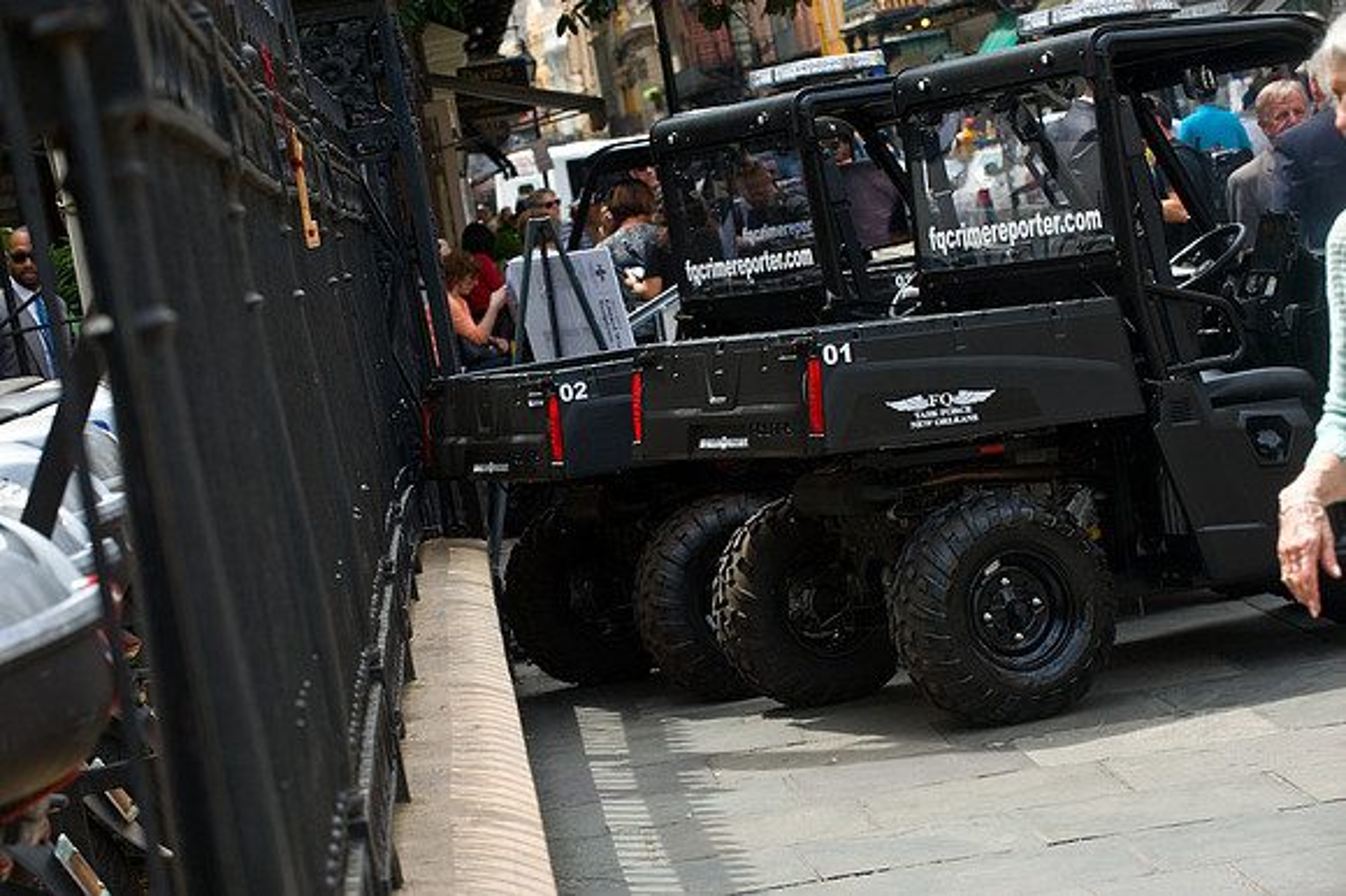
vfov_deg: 11.8
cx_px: 673
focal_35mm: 116
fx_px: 4334
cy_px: 448
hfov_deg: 17.7
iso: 320
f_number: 8
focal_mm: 116
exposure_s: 1/250
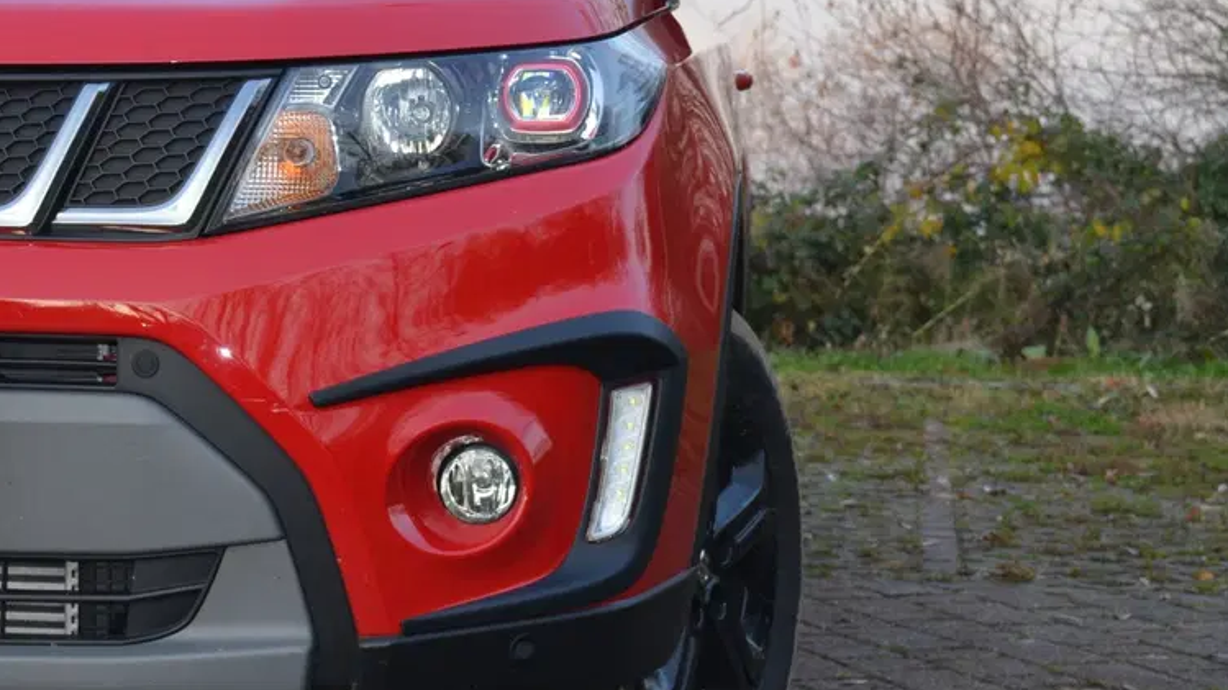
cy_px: 221
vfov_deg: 13.7
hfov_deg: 24.1
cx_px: 404
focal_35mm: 88
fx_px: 2860
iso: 200
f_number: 5
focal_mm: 35
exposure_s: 1/125
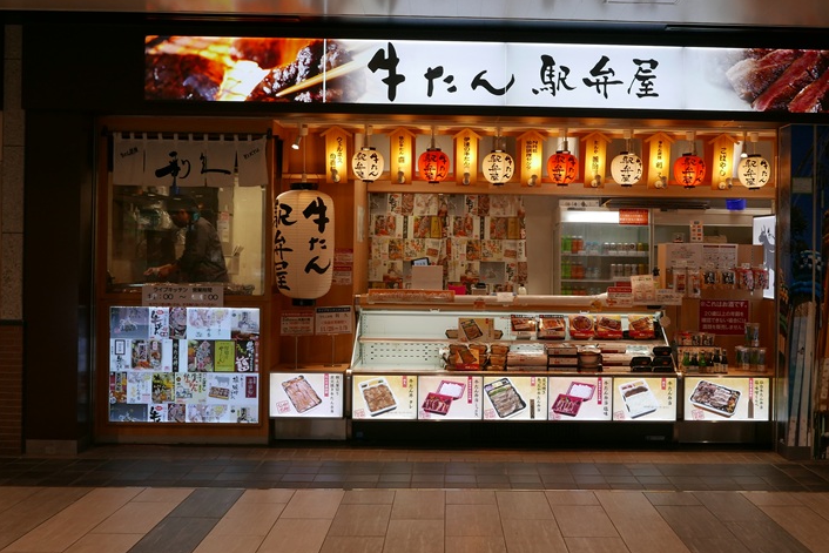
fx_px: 921
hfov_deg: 48.3
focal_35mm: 40
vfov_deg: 33.4
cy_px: 245
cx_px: 480
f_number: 5
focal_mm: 15.4
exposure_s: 1/125
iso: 400
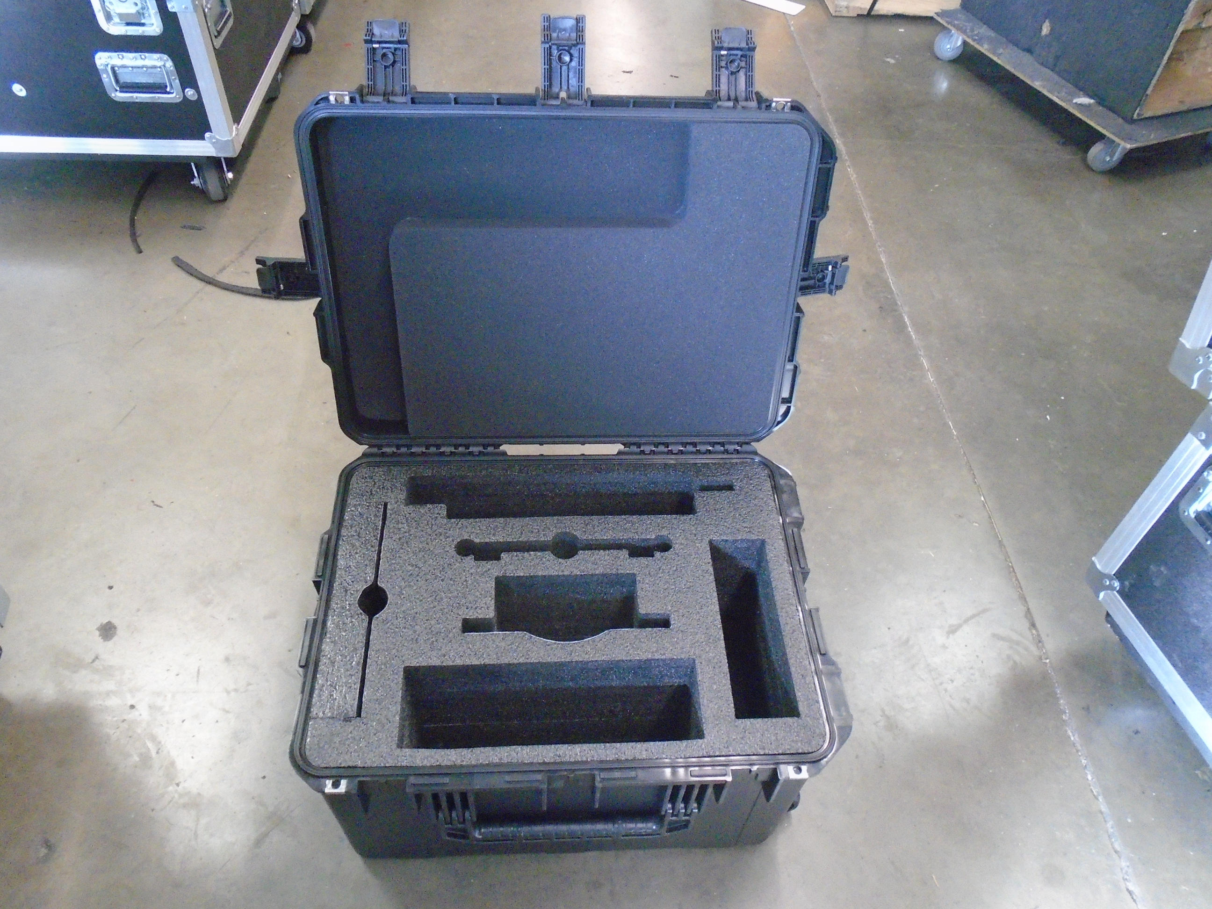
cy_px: 454
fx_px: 910
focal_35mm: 26
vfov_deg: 53.1
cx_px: 606
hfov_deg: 67.3
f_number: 3.2
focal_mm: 4.6
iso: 800
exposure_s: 1/40
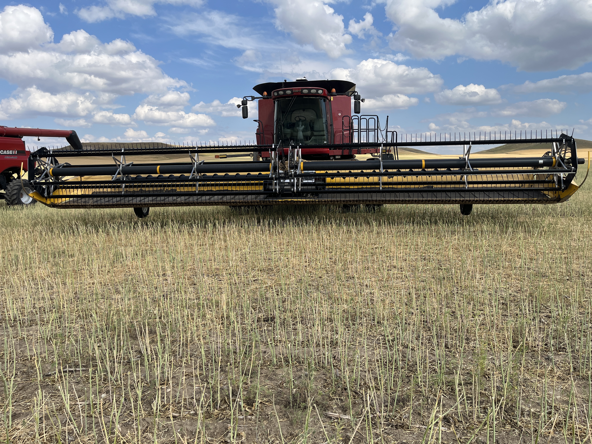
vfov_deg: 53.1
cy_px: 222
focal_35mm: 26
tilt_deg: -5.2
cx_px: 296
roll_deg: +0.6
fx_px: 445
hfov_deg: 67.3
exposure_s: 1/3311
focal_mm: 5.1
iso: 50
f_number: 1.6
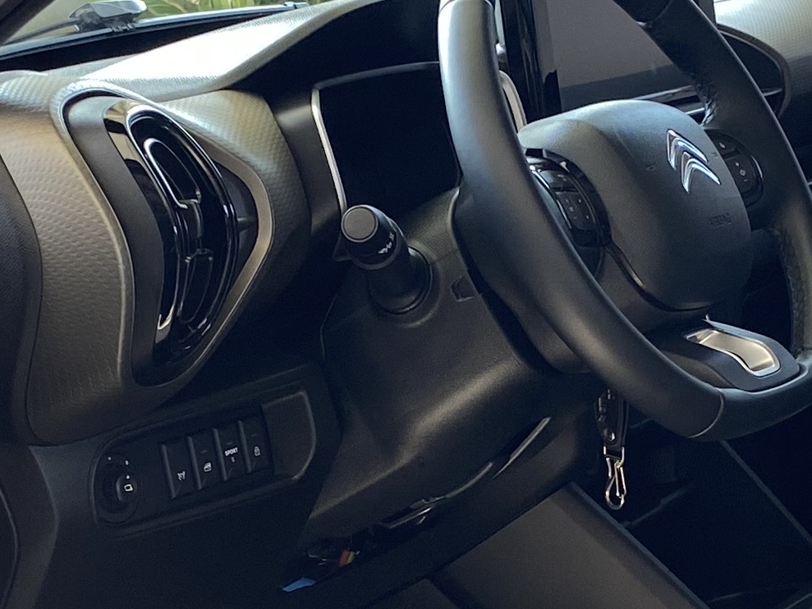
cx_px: 484
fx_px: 2487
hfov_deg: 18.5
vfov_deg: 13.8
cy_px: 545
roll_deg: +2.6
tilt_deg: -16.0
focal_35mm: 106
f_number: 1.8
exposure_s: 1/122
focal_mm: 4.25
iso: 80
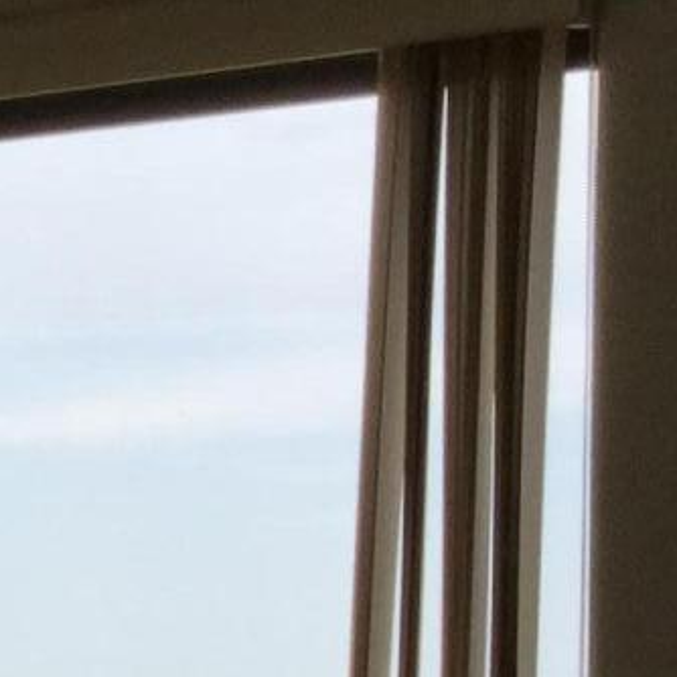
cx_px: -1121
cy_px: 823
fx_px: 3629
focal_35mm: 164
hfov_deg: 9.2
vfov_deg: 10.5
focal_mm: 3.3
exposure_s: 1/741
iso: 25
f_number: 2.4
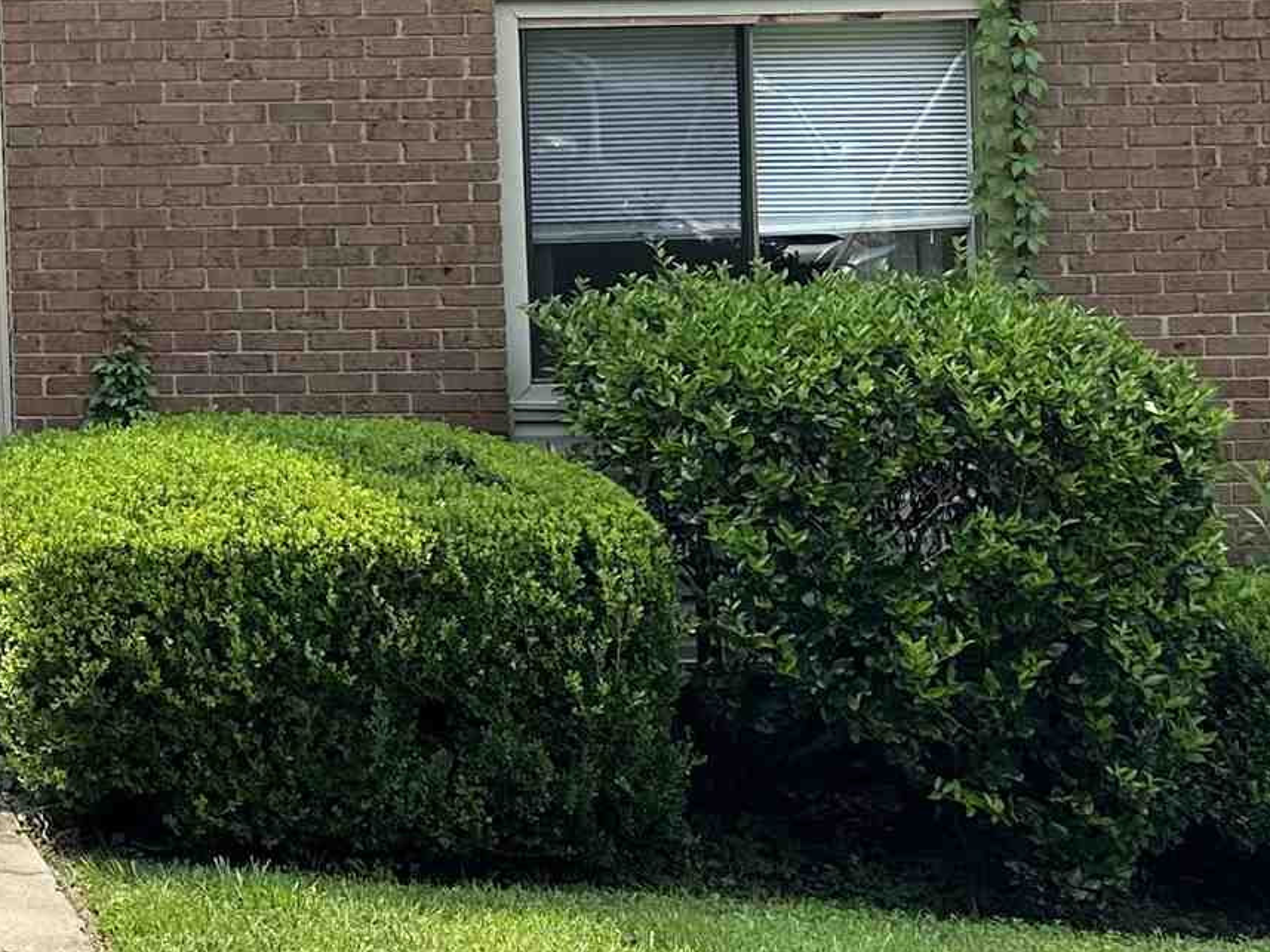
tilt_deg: +0.0
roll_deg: +1.2
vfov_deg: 16.7
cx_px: -622
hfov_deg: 19.8
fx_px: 3156
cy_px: -62
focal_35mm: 86
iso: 80
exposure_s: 1/1779
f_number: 1.78
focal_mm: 6.86
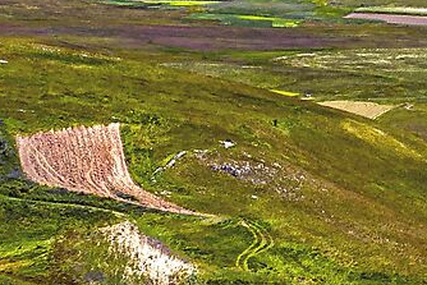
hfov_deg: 7.9
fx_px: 2895
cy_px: 170
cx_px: 947
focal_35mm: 244
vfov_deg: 5.6
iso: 100
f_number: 16
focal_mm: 34
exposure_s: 1/80
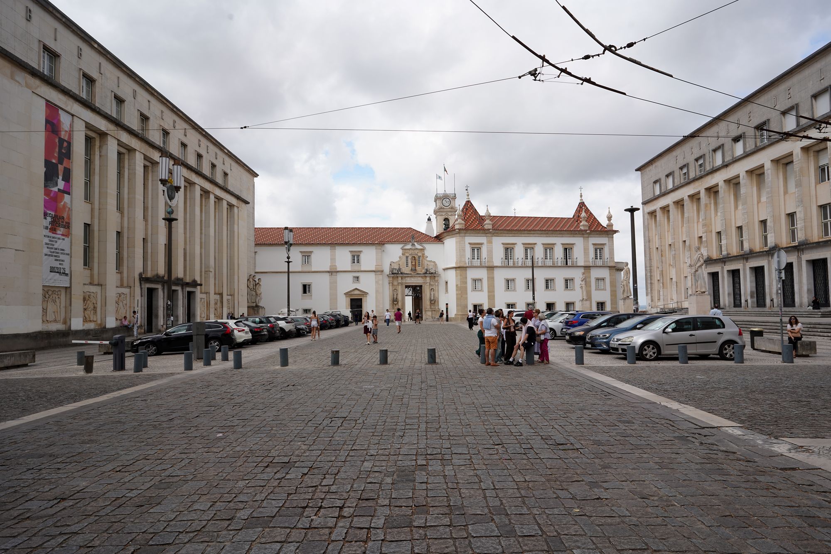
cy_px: 277
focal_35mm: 24
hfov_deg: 73.7
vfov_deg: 53.1
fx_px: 554
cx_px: 416
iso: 100
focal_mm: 24
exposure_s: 1/100
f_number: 11
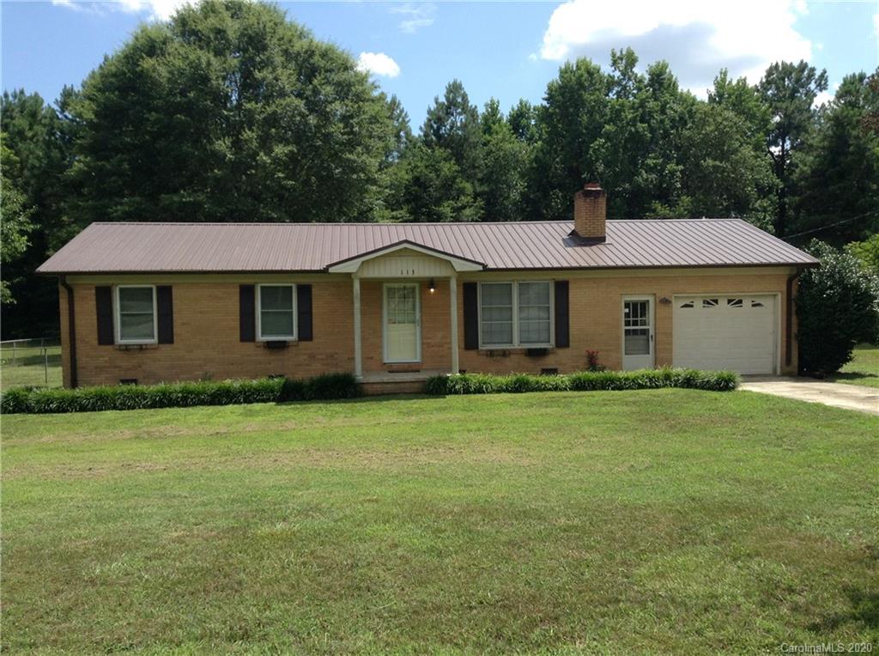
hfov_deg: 55.4
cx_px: 440
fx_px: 836
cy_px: 328
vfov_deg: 42.8
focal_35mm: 33
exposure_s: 1/864
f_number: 2.4
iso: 25
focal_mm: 3.3
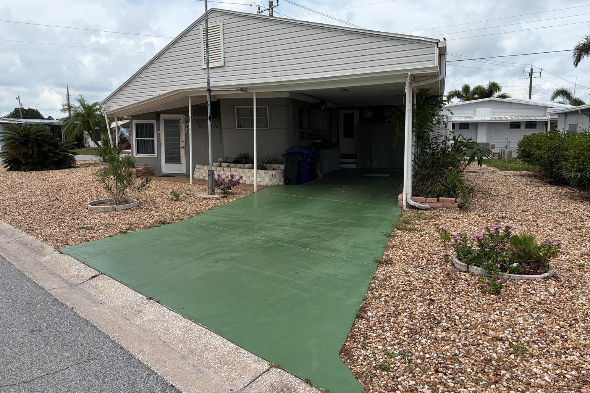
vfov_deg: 46.3
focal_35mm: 28
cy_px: 174
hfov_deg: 65.5
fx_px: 459
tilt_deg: -4.5
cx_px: 292
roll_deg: +0.7
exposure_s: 1/5814
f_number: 1.6
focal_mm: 5.96
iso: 64
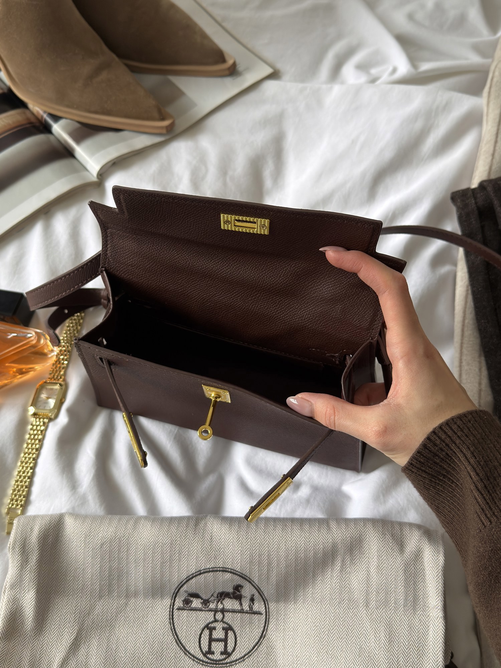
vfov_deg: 52.6
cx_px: 250
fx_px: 675
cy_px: 334
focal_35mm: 35
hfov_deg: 40.7
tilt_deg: -64.6
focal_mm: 6.76
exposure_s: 1/60
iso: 160
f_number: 1.78
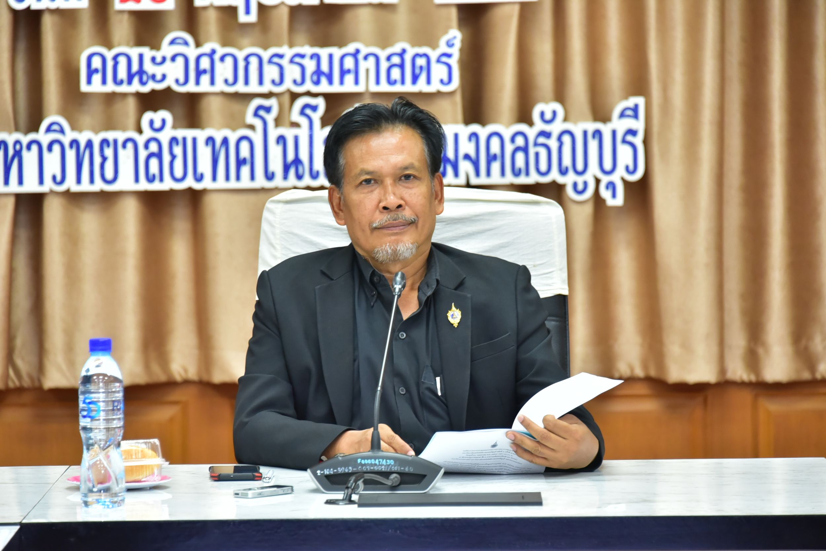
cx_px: 413
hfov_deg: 10.3
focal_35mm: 200
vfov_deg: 6.9
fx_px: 4591
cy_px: 276
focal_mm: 200
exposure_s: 1/160
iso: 3200
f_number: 6.3
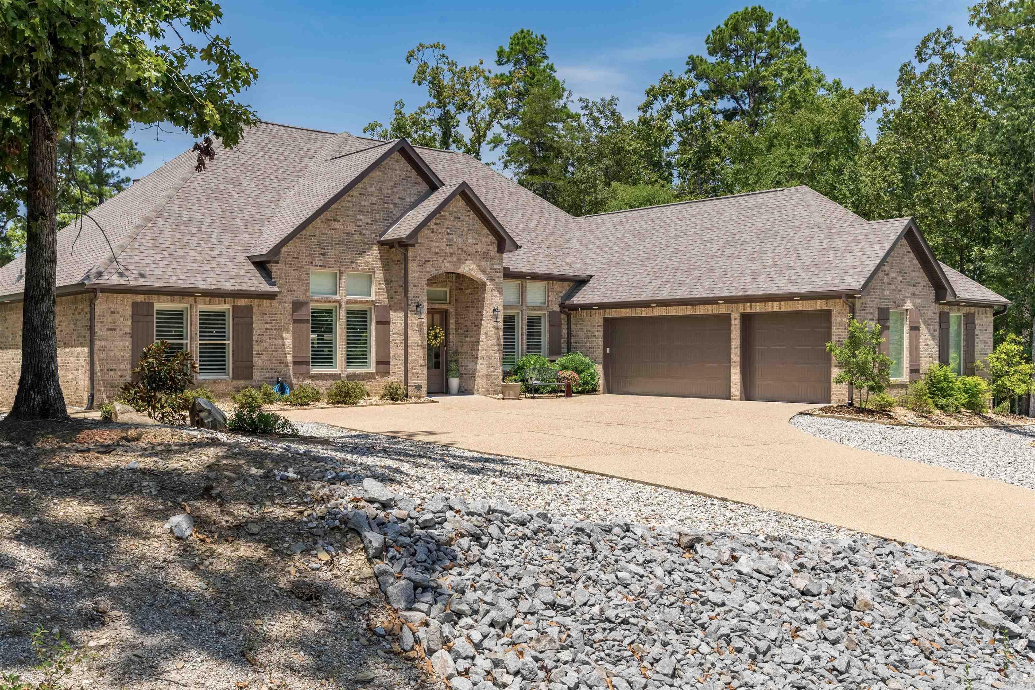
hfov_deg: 54.4
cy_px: 345
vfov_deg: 37.9
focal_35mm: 35
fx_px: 1006
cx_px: 518
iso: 125
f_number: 11
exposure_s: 1/1000
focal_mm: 35
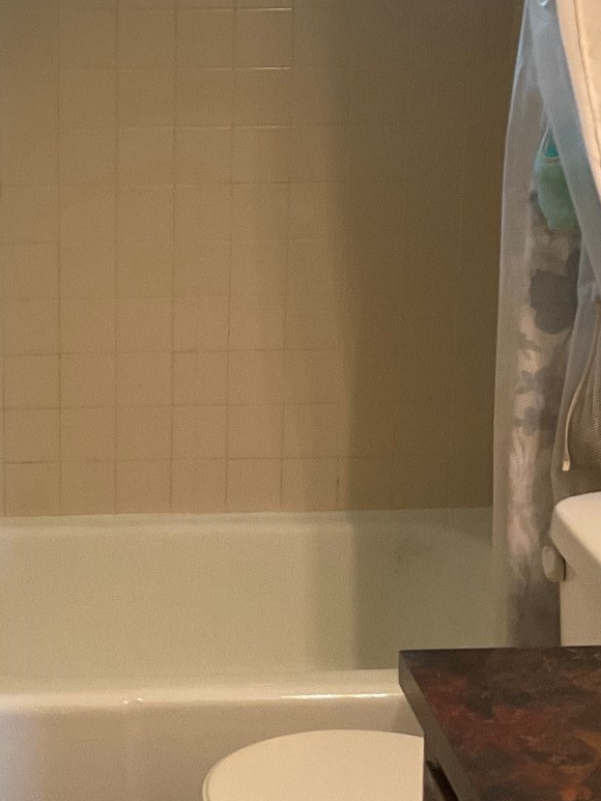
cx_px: 63
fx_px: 1666
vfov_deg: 26.8
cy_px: 250
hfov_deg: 20.1
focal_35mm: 72
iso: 125
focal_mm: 3
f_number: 1.8
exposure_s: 1/60
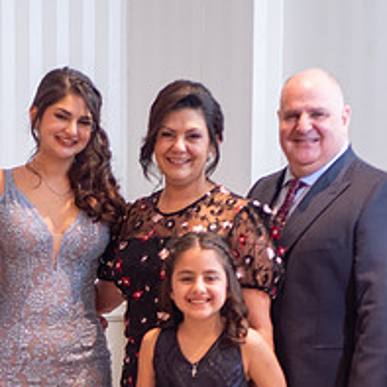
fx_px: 1644
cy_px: 382
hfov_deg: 13.3
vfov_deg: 13.3
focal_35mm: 130
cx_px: 57
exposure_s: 1/80
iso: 500
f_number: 1.7
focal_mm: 25
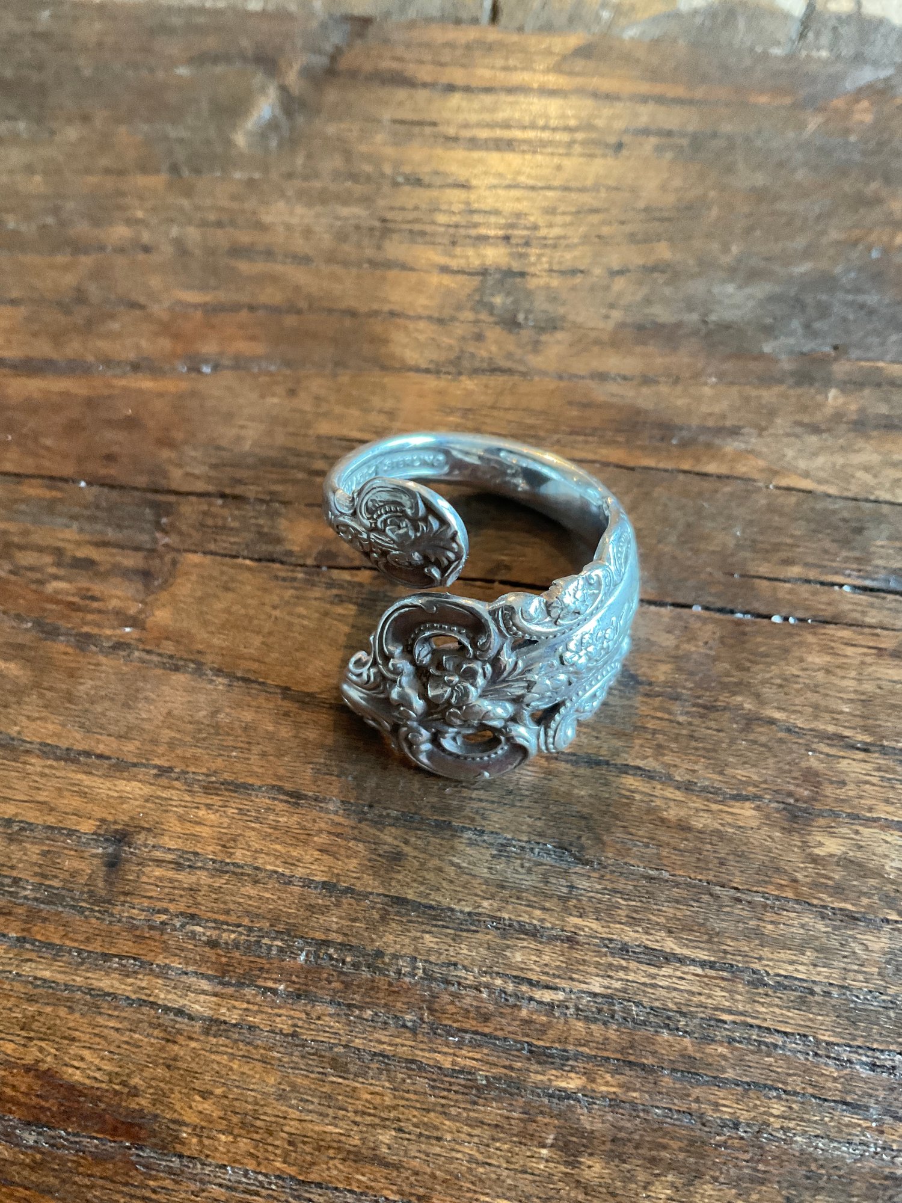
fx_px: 1008
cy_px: 602
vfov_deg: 61.7
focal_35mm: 29
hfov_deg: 48.2
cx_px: 451
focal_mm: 3
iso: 250
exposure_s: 1/60
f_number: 1.8
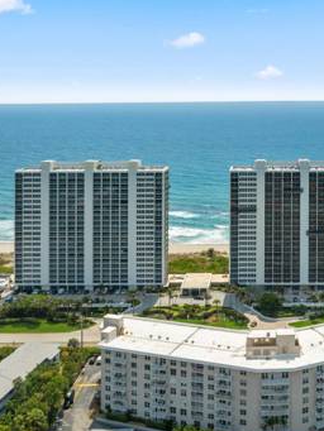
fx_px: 561
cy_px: 240
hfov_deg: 31.5
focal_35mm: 45
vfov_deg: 42.0
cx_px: 254
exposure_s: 1/5000
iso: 110
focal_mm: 12.29
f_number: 2.8
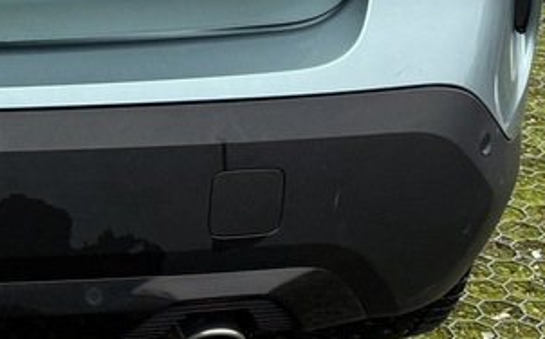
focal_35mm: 135
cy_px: -61
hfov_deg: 14.5
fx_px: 2003
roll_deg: -1.9
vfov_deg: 9.6
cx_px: -265
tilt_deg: -18.1
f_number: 1.78
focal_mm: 6.76
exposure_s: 1/73
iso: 200
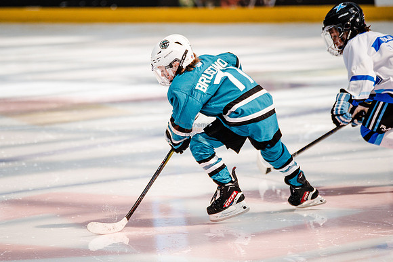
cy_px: 154
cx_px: 166
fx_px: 3367
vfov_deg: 4.5
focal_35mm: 308
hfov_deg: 6.7
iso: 1250
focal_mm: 247
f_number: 3.2
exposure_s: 1/3200
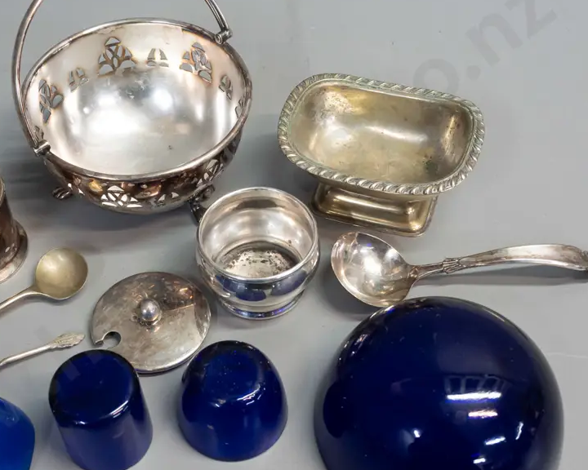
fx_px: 870
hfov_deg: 37.0
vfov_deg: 30.2
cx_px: 210
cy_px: 250
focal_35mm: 50
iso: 2500
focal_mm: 18
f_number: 5
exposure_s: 1/125
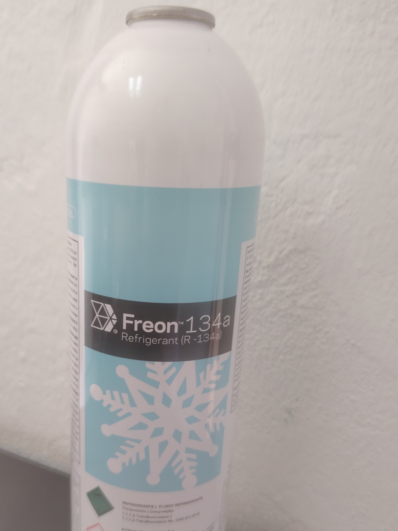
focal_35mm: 32
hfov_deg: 43.9
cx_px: 158
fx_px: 491
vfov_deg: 56.3
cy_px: 324
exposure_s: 1/33.3
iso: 170
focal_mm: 5.25
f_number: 1.75
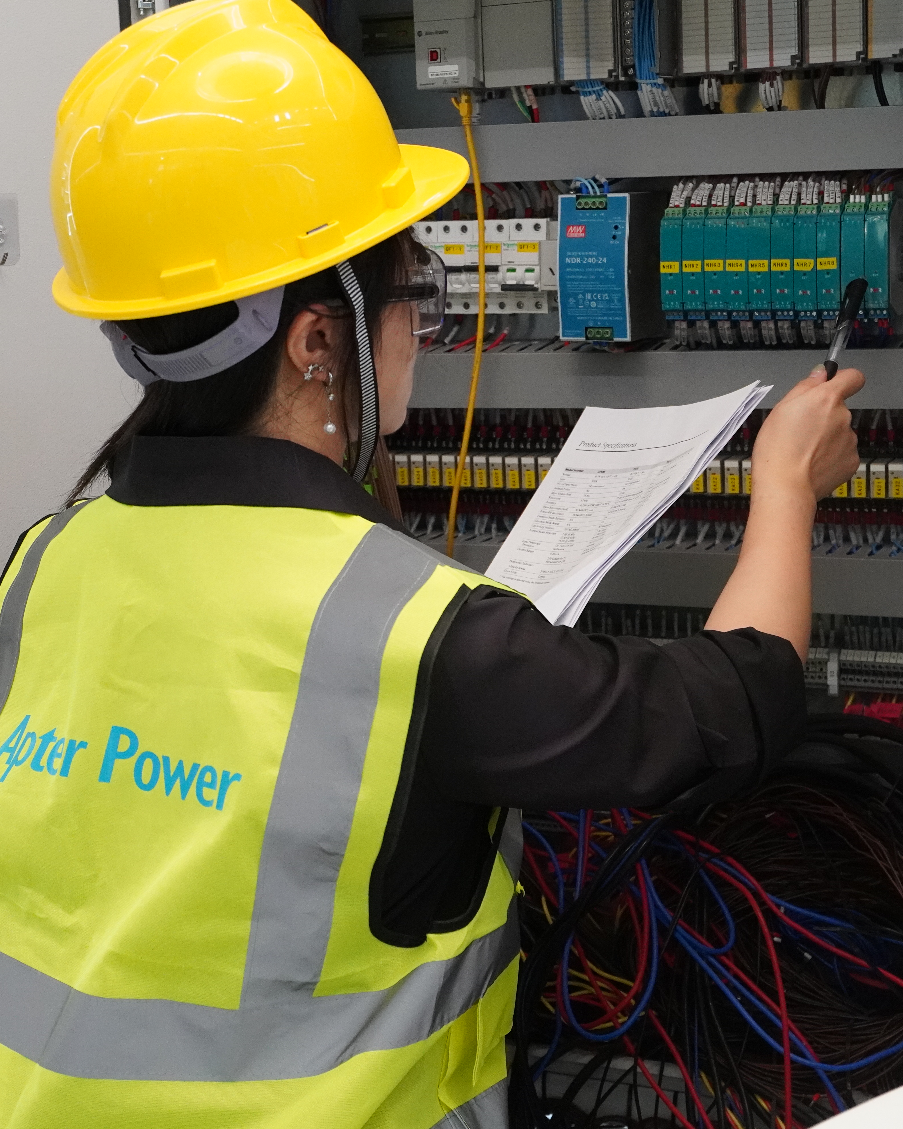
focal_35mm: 58
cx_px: 419
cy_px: 564
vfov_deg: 32.6
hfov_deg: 26.4
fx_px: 1928
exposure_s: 1/160
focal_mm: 27
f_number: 4
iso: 3200
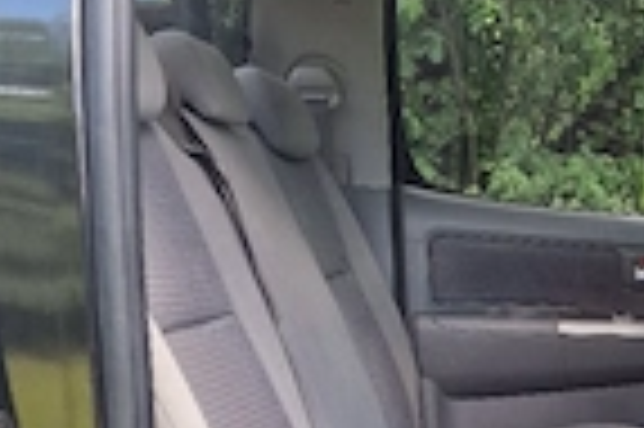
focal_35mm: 67
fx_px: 1197
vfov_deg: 20.1
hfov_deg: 28.2
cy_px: 329
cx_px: 649
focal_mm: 6.4
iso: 125
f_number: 1.8
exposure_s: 1/182
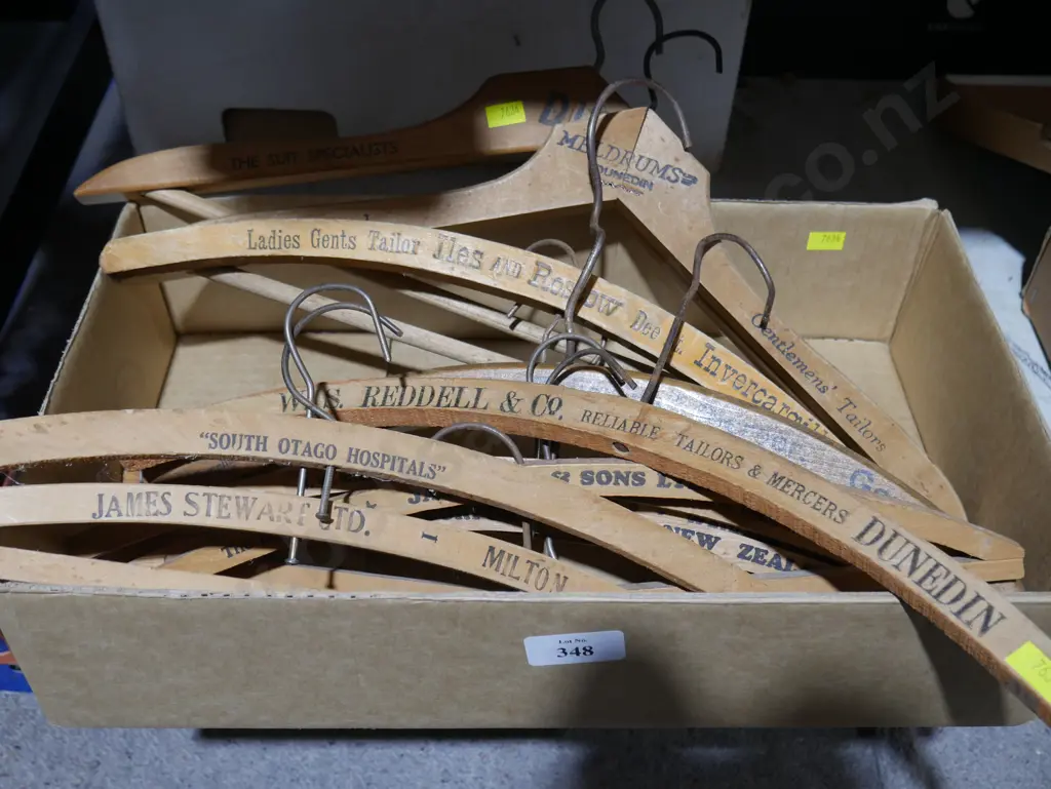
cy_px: 394
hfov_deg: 49.0
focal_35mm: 38
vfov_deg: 37.8
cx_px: 526
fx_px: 1154
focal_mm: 19
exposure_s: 1/60
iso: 500
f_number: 4.1
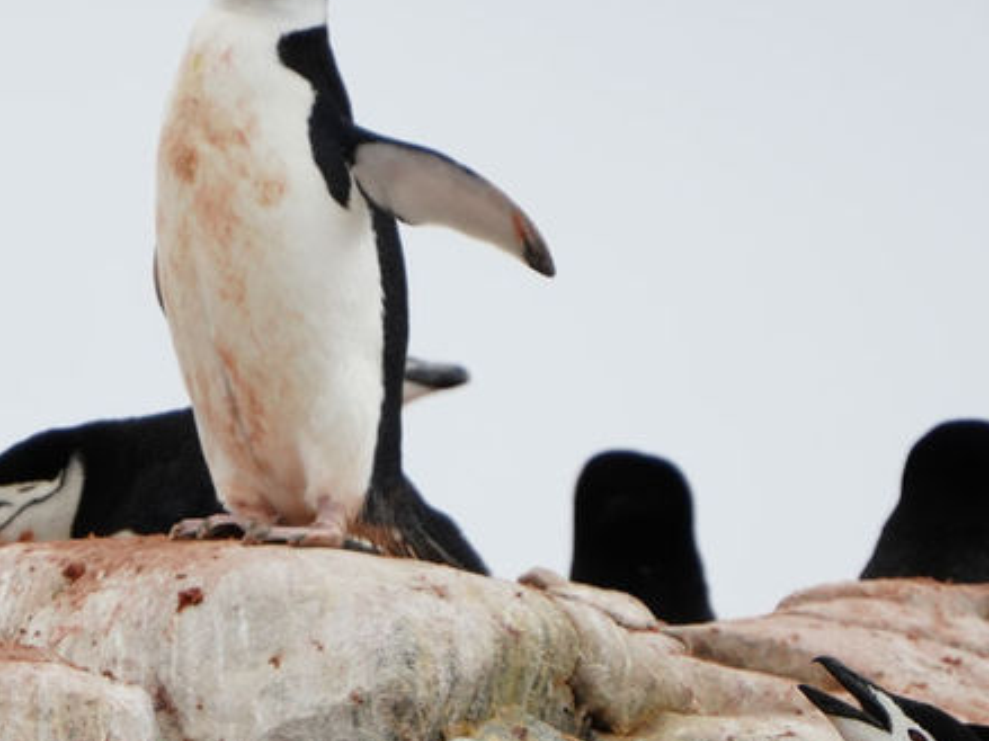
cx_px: 214
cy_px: 858
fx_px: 40074
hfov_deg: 1.4
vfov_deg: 1.1
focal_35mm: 1403
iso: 200
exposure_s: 1/500
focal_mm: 400
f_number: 6.3
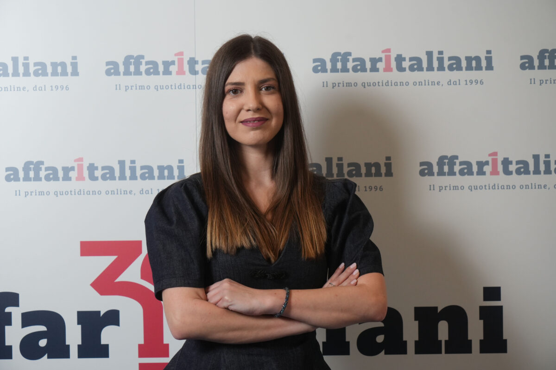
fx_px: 942
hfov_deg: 32.9
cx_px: 278
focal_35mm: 61
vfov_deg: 22.3
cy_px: 185
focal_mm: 61
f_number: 6.3
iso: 1600
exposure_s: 1/160
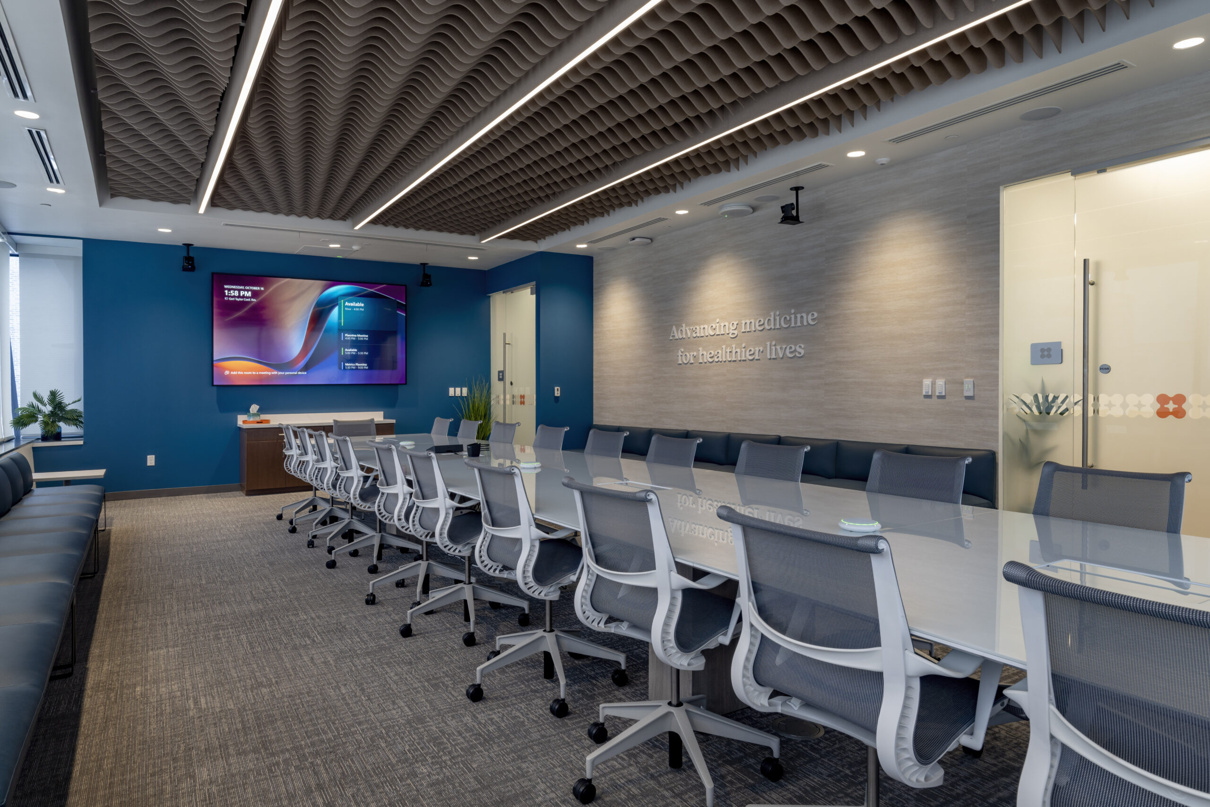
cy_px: 404
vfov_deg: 59.5
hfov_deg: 81.2
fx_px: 706
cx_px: 605
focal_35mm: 21
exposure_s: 2
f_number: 18
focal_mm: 21
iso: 50
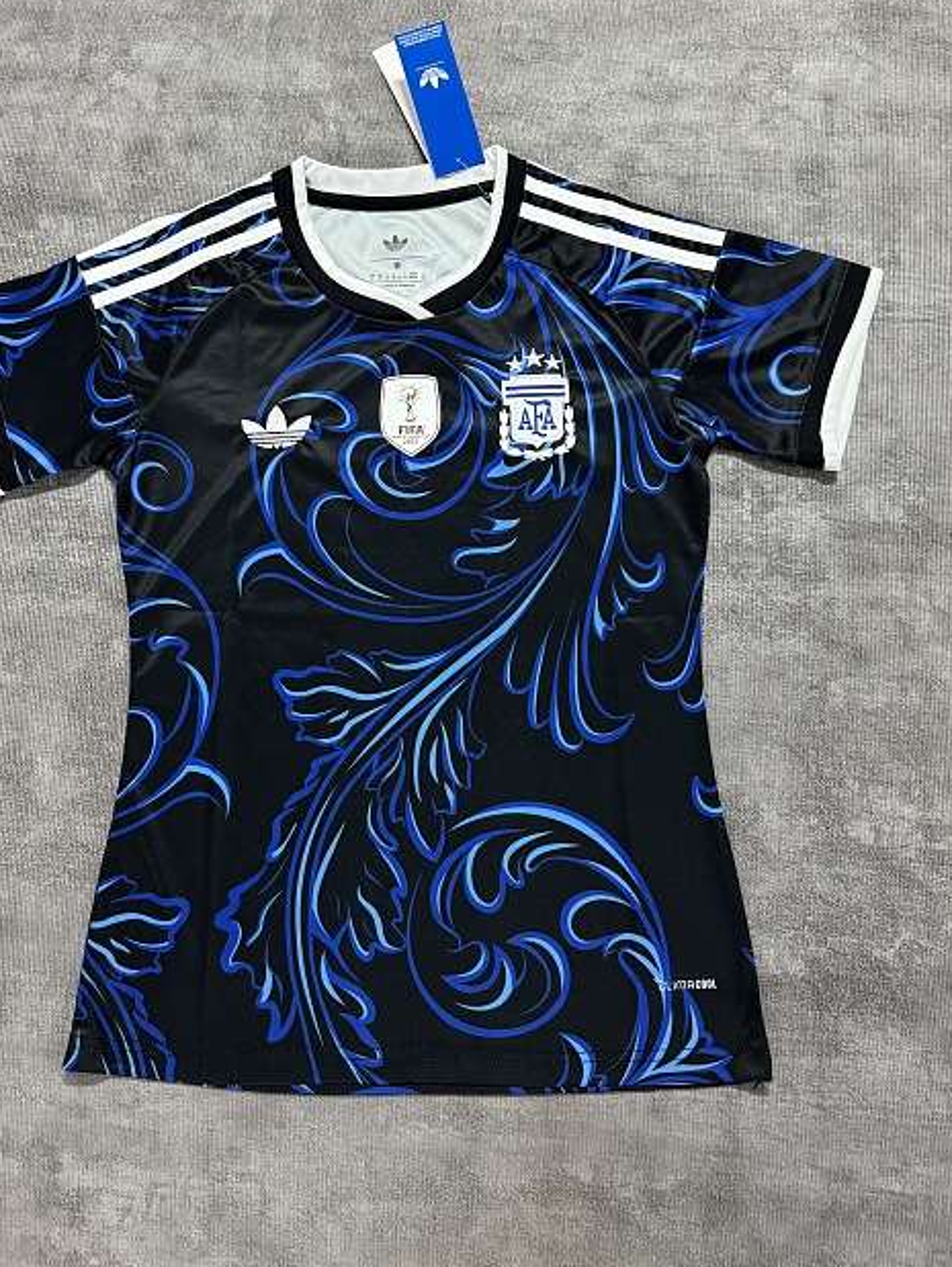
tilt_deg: -79.6
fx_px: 1136
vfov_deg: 58.0
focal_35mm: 31
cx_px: 414
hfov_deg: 45.4
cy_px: 530
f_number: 1.78
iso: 400
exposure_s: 1/50
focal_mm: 6.76
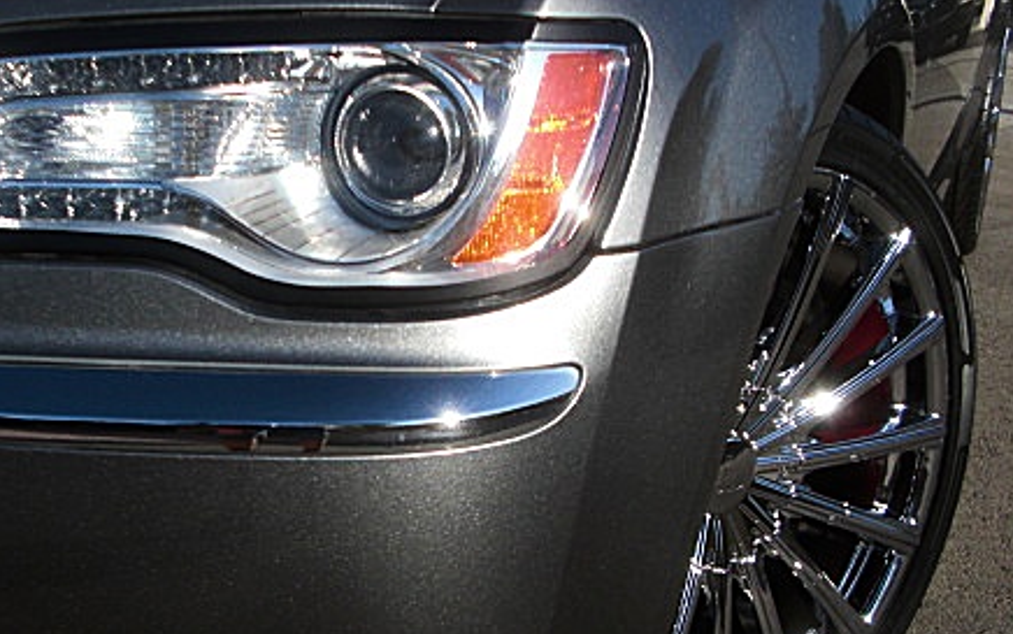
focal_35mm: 56
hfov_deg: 35.9
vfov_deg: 23.2
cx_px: 330
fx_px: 1547
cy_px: 365
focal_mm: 6.3
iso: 50
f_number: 2.8
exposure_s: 1/800
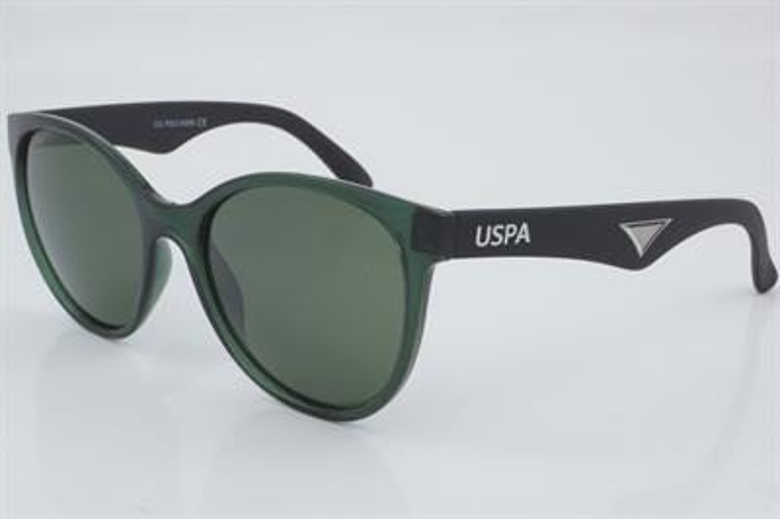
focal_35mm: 68
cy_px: 260
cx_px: 390
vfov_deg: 20.1
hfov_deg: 29.9
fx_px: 1461
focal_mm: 45
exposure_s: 1/3
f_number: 32
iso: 100
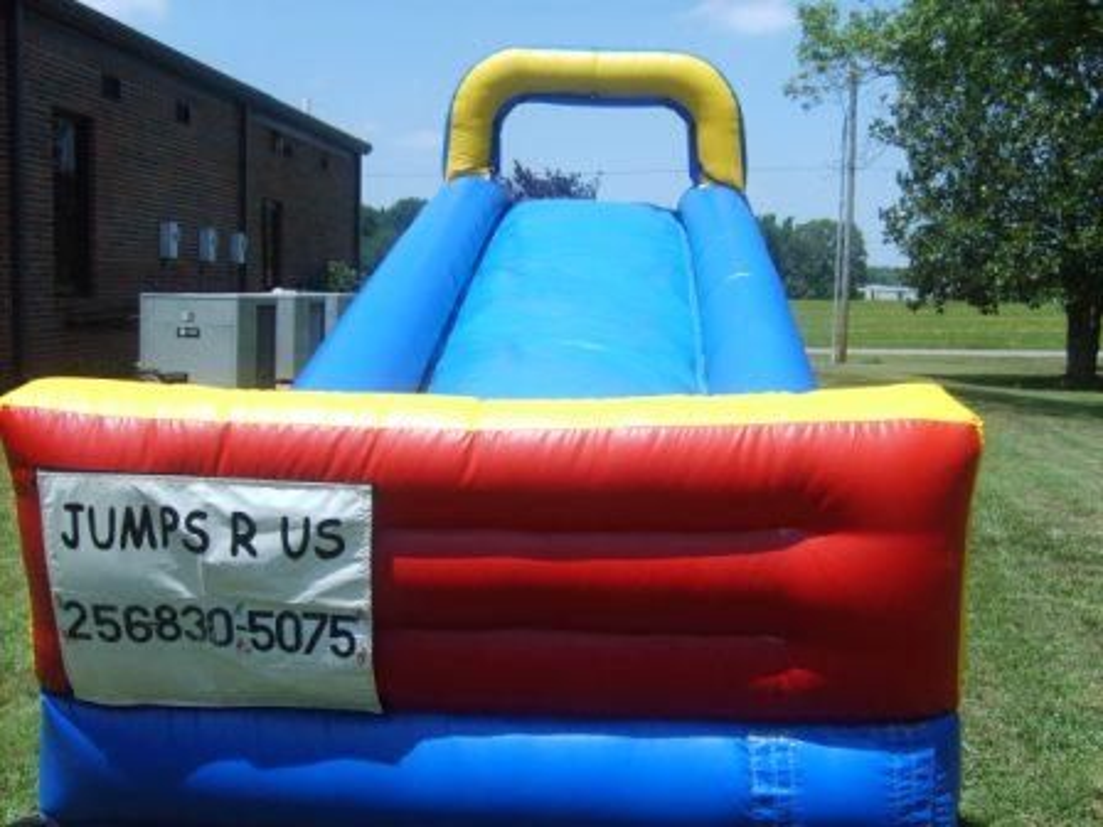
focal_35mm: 35
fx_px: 1115
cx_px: 552
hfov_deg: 52.6
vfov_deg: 40.7
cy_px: 414
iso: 50
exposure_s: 1/1000
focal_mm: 5.8
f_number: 2.8
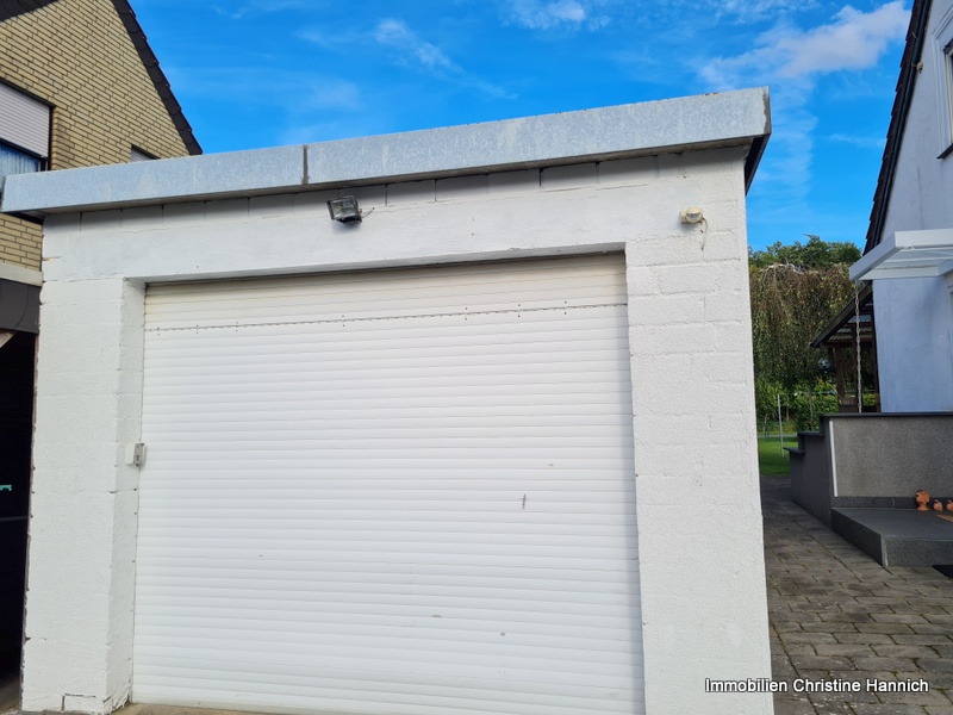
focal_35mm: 26
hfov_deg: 67.3
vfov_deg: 53.1
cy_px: 358
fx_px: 716
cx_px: 476
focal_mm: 5.4
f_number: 1.8
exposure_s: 1/2040
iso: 50
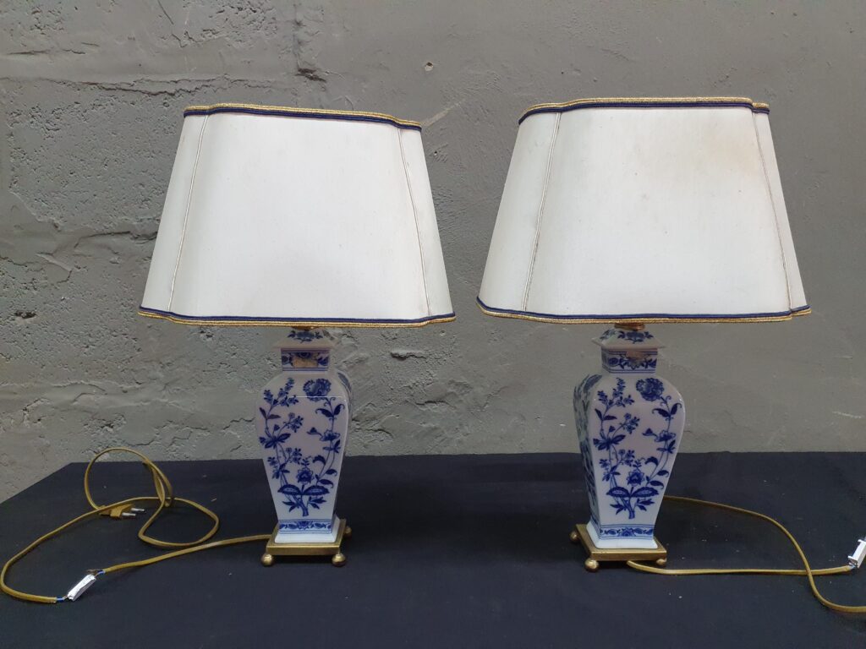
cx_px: 433
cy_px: 324
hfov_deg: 67.3
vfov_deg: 53.1
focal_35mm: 26
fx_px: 650
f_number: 1.5
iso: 320
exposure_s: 1/100
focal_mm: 4.32
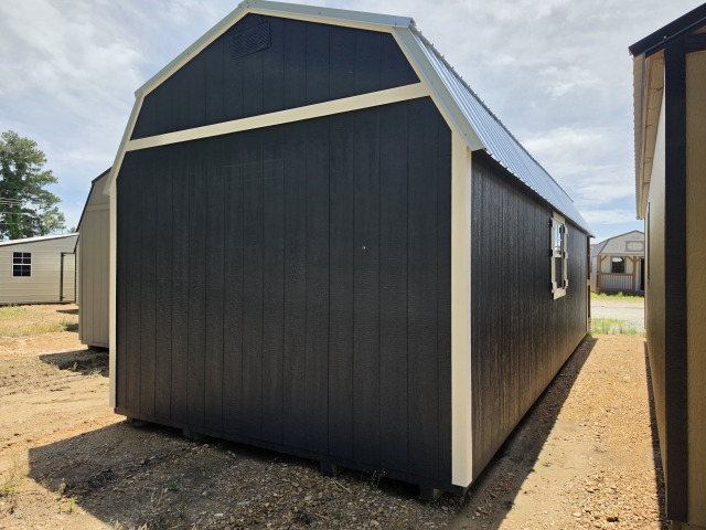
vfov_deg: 58.9
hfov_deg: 73.9
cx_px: 353
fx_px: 469
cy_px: 265
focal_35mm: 23
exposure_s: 1/5955
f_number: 1.4
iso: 64
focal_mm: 6.5
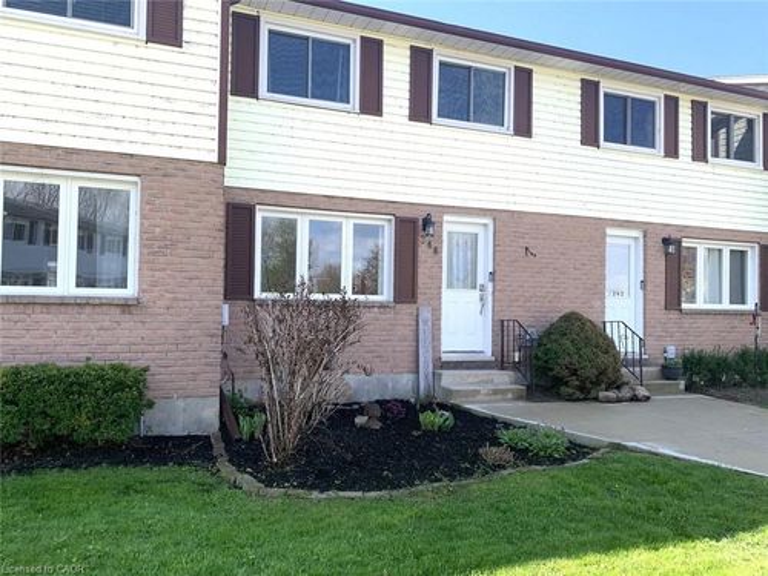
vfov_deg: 53.1
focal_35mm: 26
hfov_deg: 67.3
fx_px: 577
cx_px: 384
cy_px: 288
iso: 25
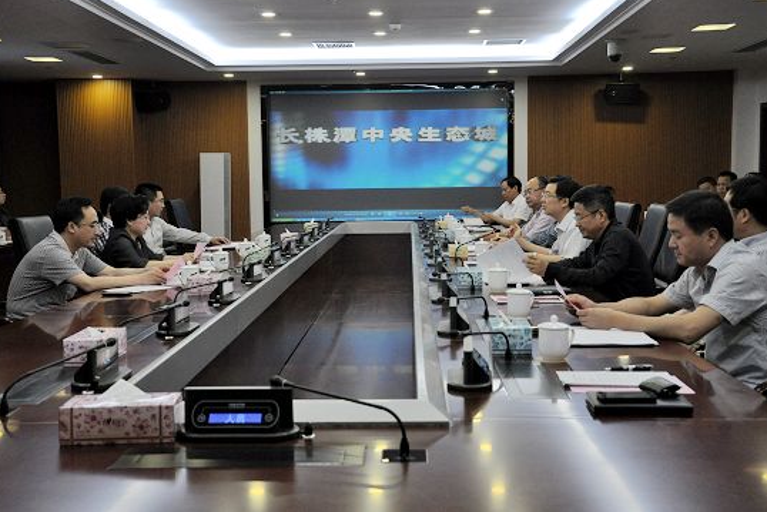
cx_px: 382
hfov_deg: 40.3
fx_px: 1044
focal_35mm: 49
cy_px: 253
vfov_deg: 27.5
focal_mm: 32
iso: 1250
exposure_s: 1/125
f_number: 7.1
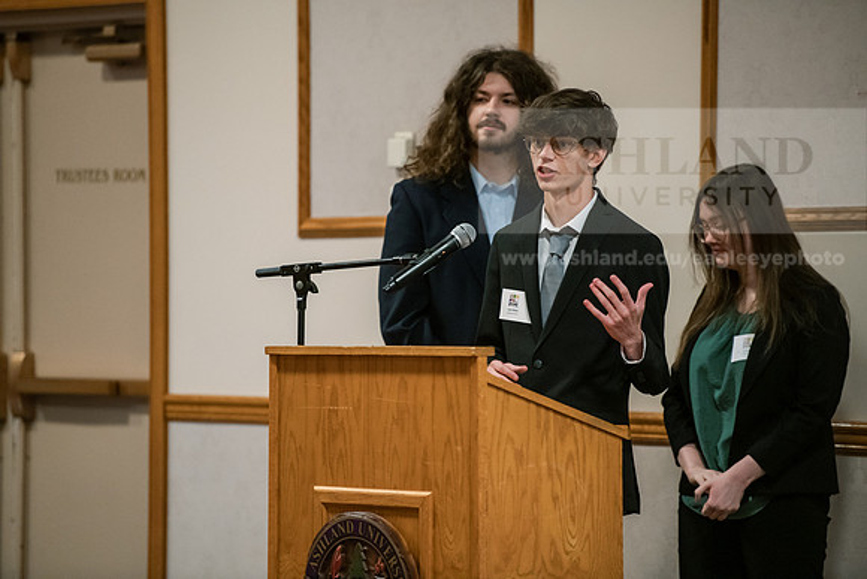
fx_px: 4818
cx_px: 434
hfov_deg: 10.3
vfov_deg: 6.9
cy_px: 290
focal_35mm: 200
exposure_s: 1/200
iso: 3200
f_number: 3.2
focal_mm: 200
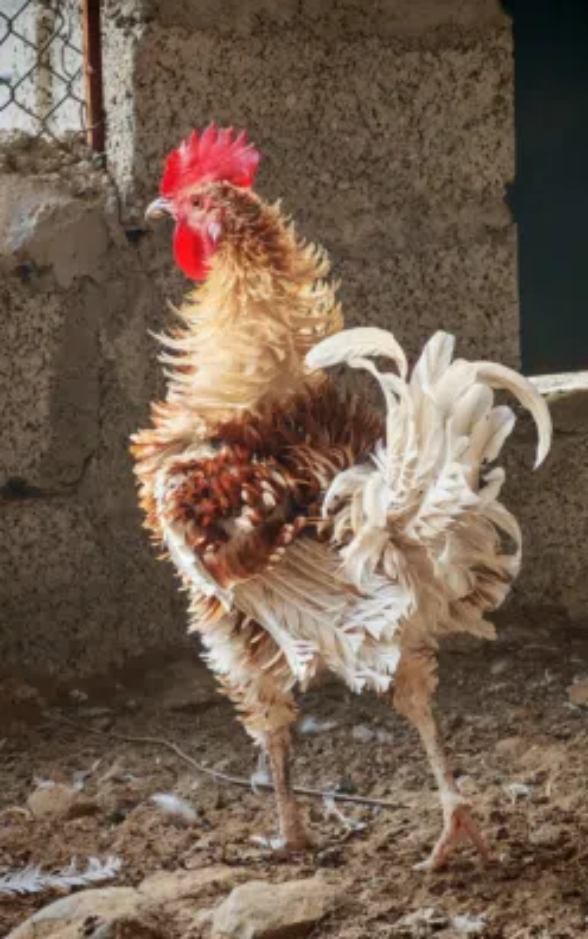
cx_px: 301
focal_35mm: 154
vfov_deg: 13.6
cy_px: 470
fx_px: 3943
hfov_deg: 8.5
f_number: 2.4
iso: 160
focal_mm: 8.67
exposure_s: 1/100
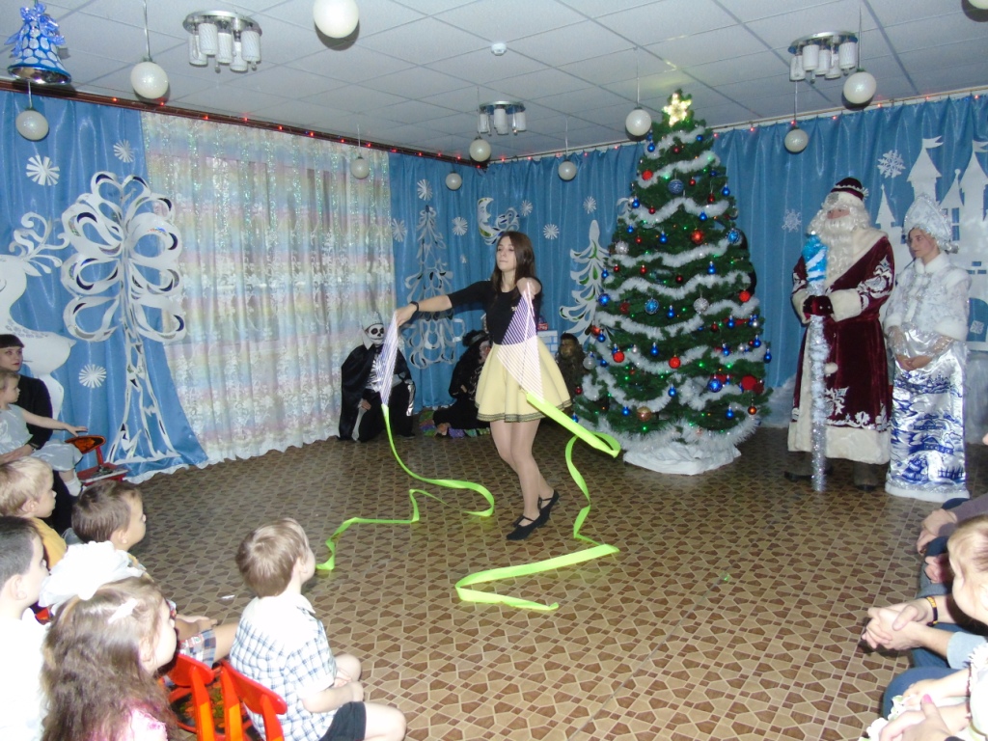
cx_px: 494
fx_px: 714
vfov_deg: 54.9
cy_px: 370
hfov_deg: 69.4
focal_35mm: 25
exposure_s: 1/30
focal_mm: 4.4
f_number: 3.4
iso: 500
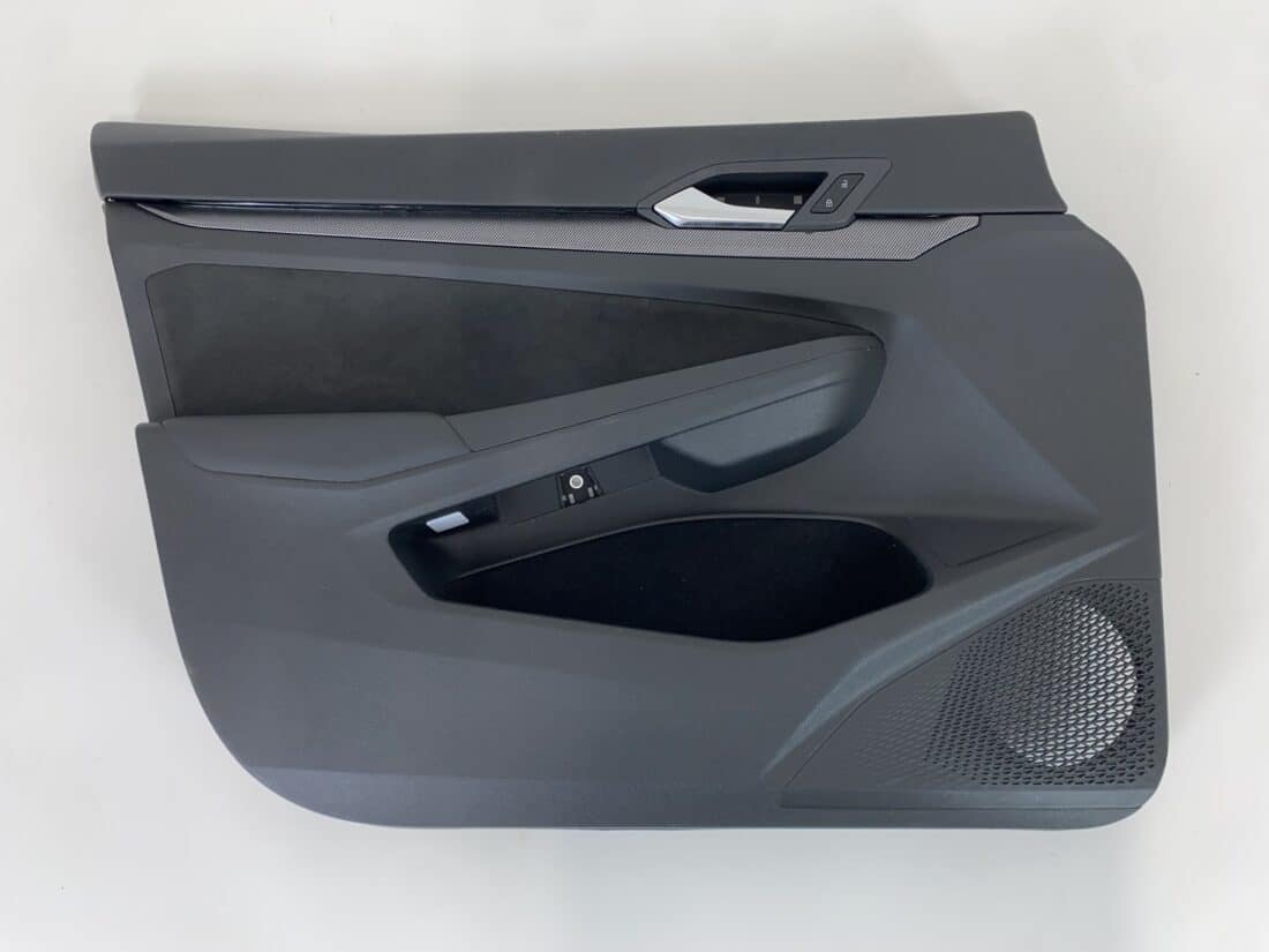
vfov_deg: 53.1
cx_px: 634
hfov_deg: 67.3
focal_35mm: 26
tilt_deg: -86.3
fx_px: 953
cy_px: 476
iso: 32
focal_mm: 4.25
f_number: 1.8
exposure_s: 1/40
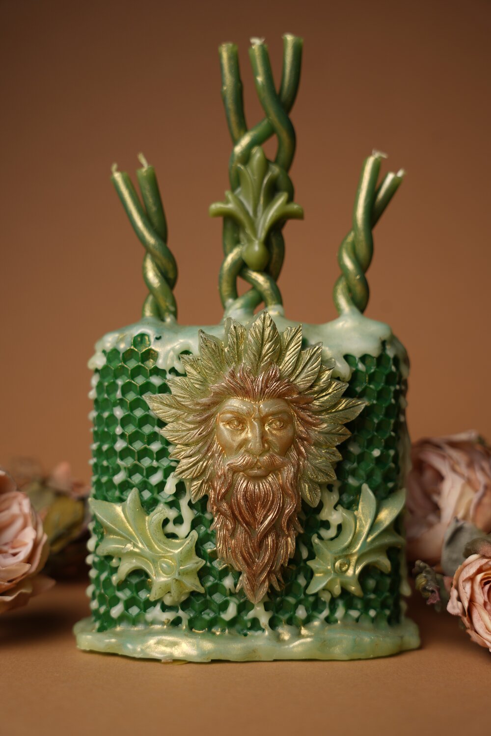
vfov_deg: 41.1
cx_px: 246
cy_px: 368
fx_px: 982
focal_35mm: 48
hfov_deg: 28.1
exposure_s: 1/50
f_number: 5
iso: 80
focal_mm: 48
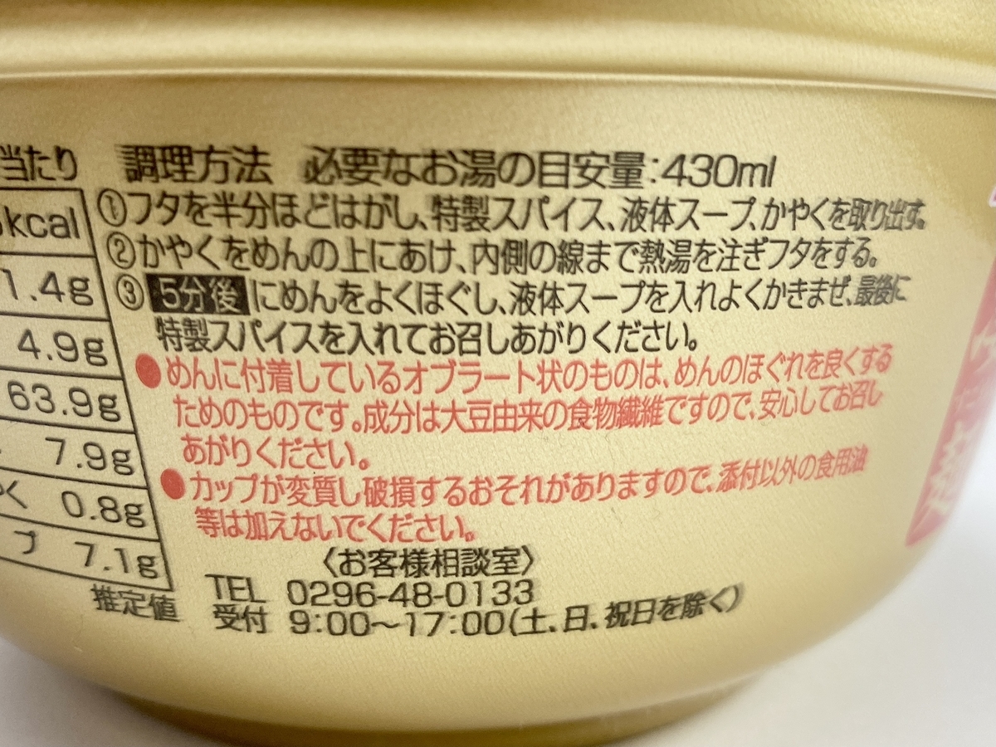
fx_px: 748
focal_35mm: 26
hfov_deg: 67.3
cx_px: 498
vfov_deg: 53.1
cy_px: 374
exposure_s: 1/50
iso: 80
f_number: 1.8
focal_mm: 4.25
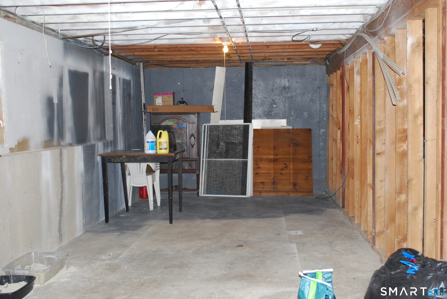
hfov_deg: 46.4
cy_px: 150
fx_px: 522
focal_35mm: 42
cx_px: 224
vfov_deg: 32.0
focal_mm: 28
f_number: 4.5
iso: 640
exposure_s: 1/60
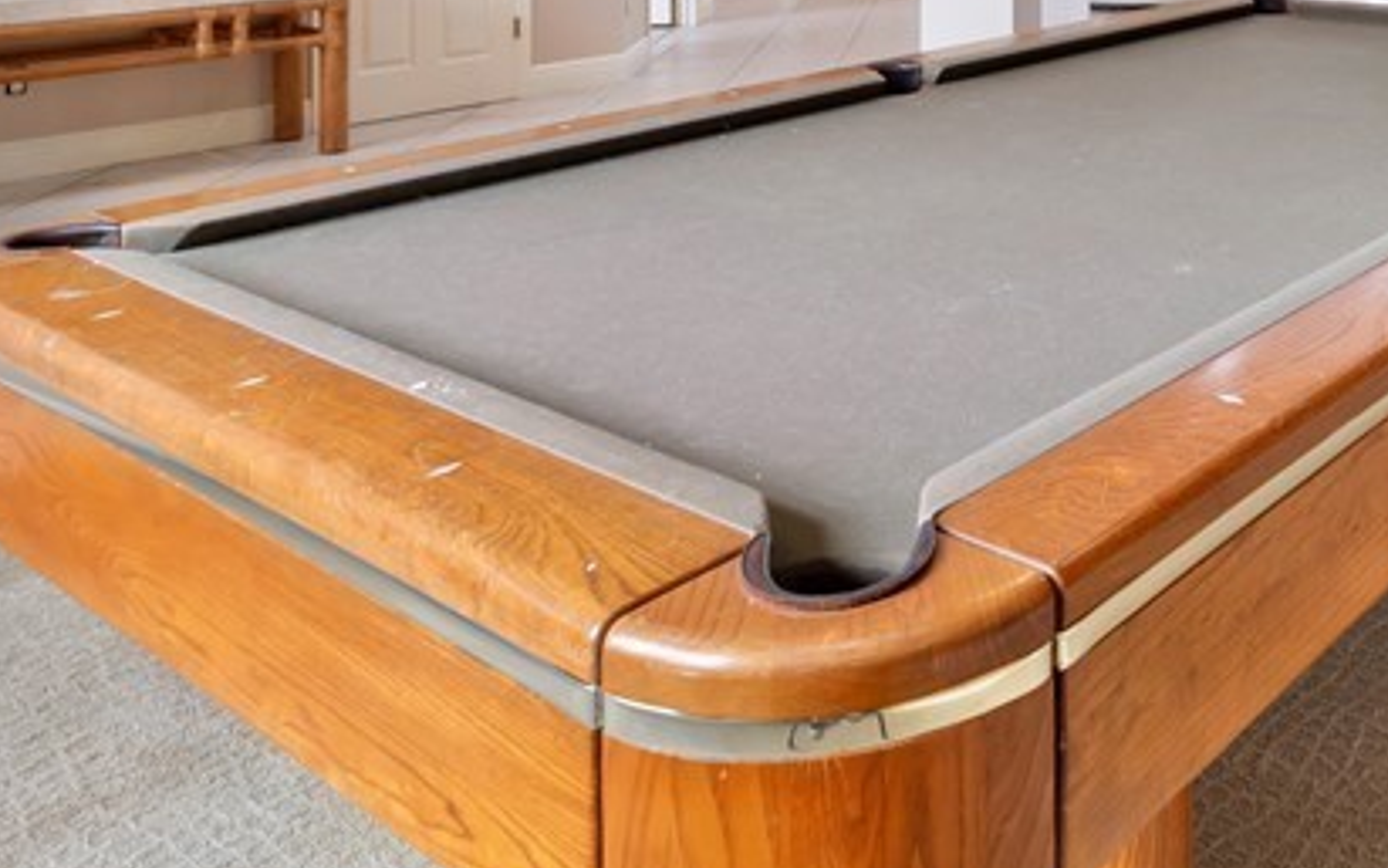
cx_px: 1310
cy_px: -162
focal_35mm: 37
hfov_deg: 46.3
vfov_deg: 29.7
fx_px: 1400
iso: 200
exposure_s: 1/3
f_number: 7.1
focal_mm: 7
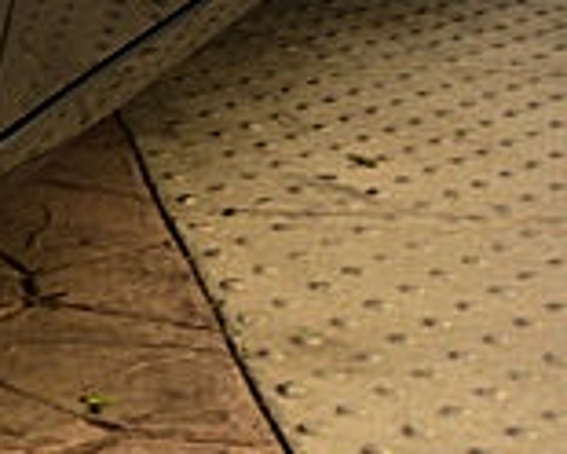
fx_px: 2433
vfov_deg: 10.6
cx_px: -541
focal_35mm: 145
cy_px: 176
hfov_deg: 11.9
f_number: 2.8
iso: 50
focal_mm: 6.3
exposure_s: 1/80
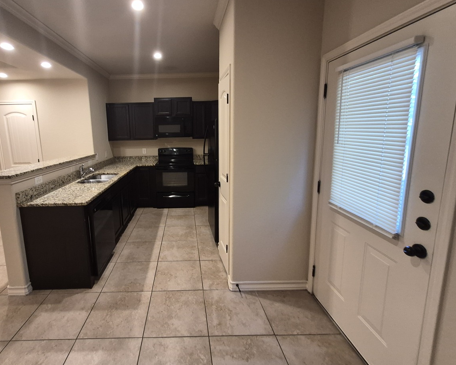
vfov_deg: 80.1
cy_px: 163
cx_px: 189
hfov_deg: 92.2
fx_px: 216
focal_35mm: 16
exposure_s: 1/60
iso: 320
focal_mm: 1.74
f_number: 2.2
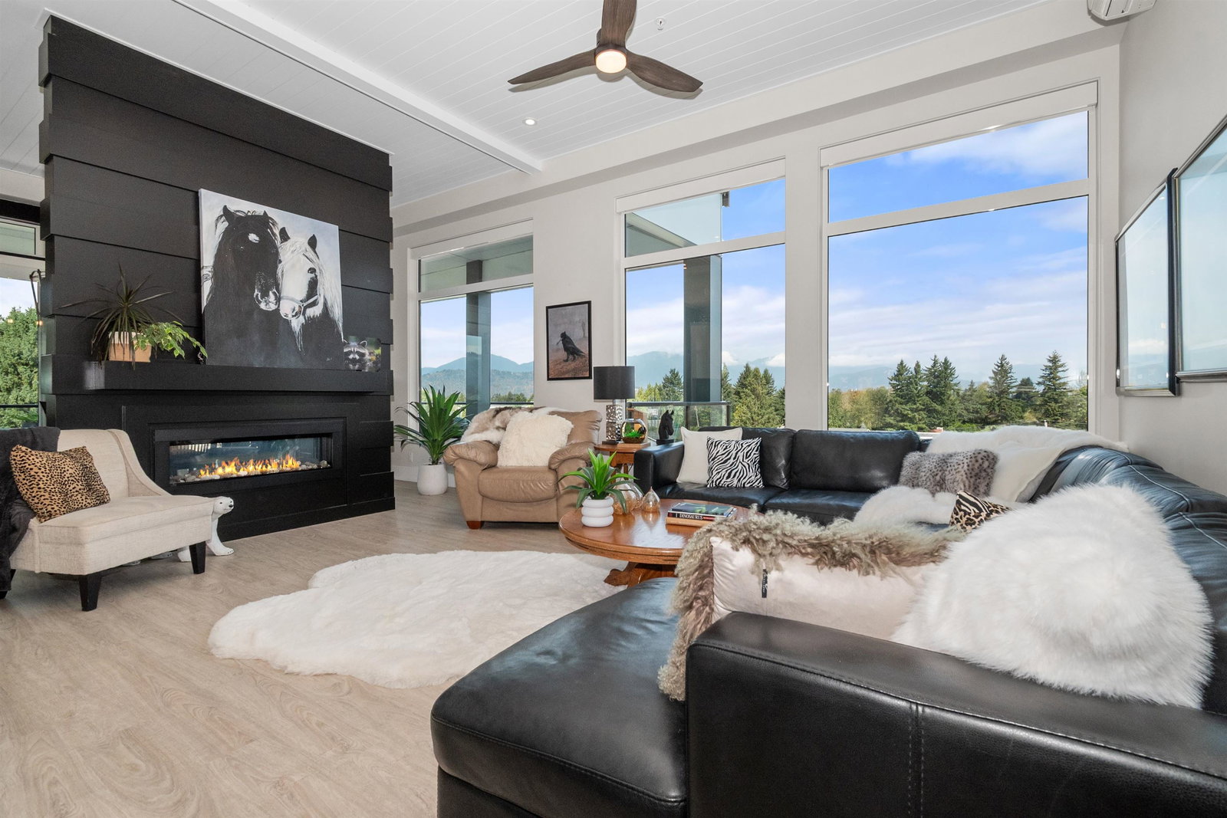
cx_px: 614
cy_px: 409
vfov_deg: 77.3
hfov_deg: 100.4
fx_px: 511
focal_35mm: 15
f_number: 9
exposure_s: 1/200
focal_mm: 10
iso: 250
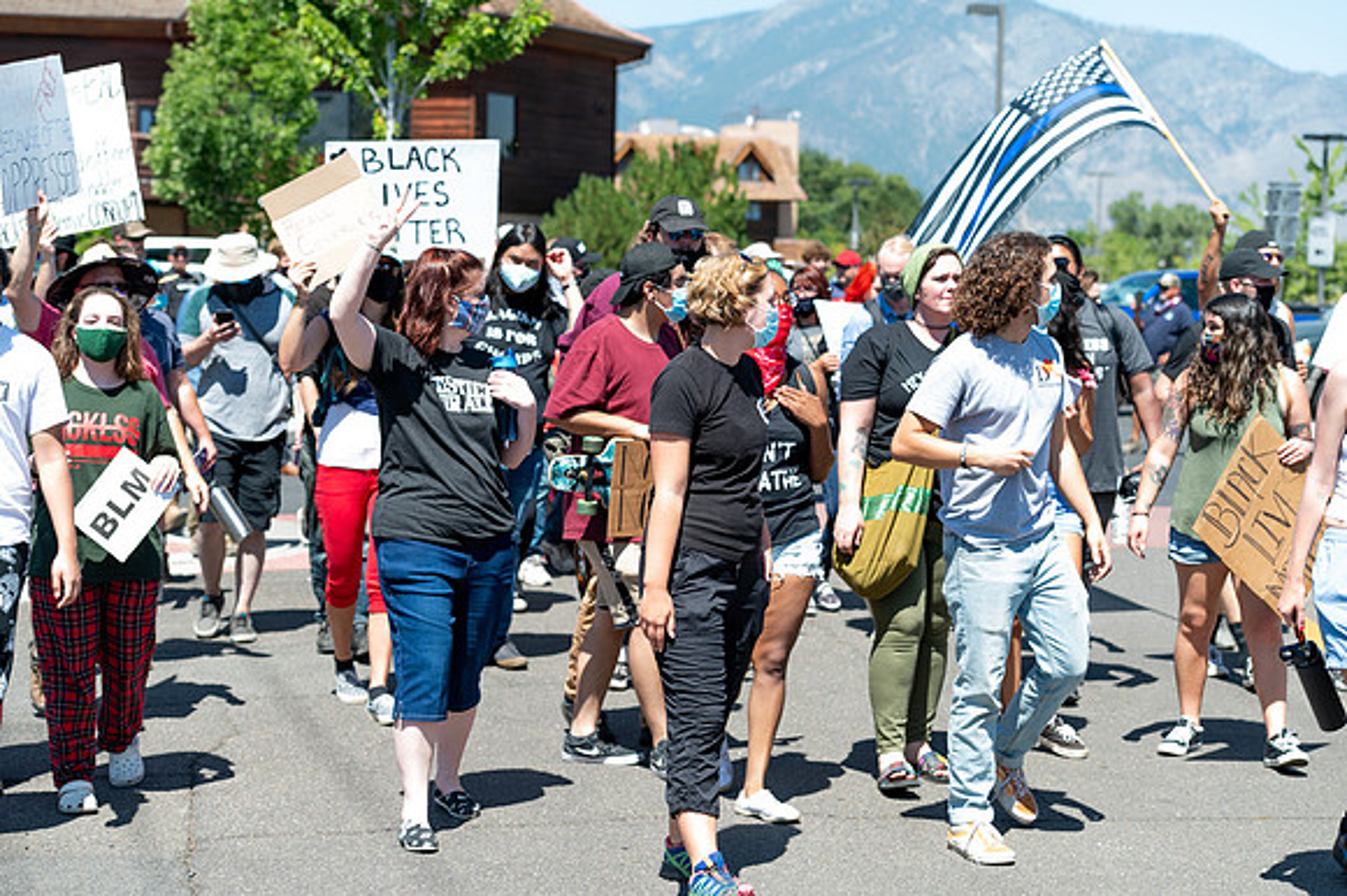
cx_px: 695
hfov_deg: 28.0
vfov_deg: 18.8
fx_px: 2700
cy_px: 434
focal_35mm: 72
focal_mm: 70
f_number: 4.5
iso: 100
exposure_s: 1/320
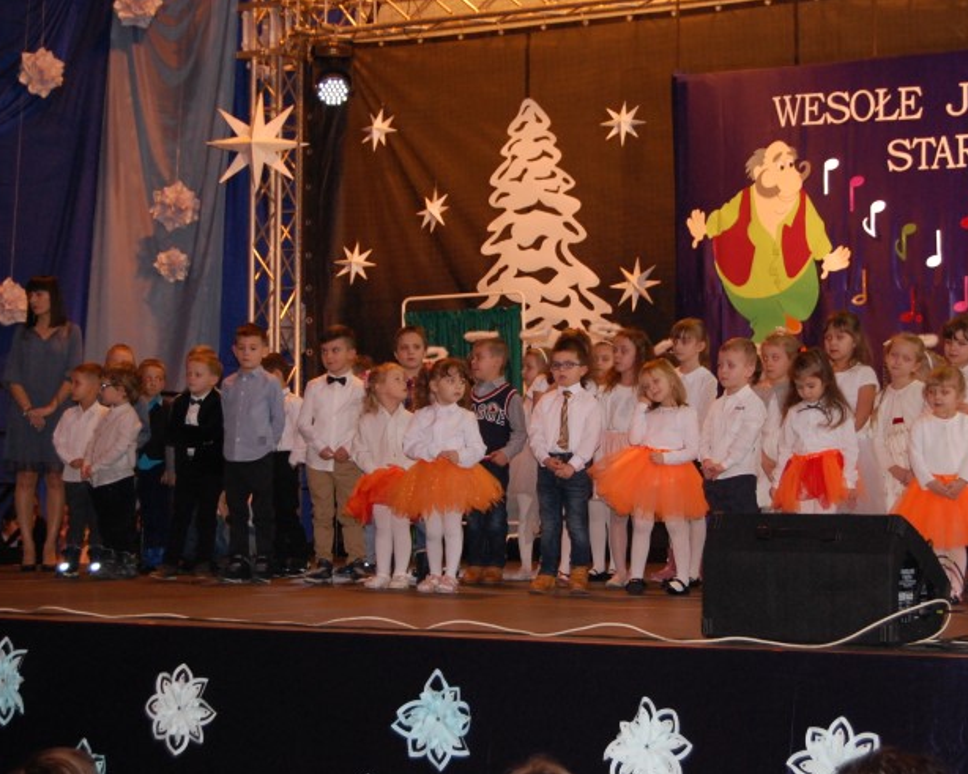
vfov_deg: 19.9
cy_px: 393
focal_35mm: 77
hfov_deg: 24.7
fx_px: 2206
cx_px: 580
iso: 900
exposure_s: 1/60
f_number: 5.3
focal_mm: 42
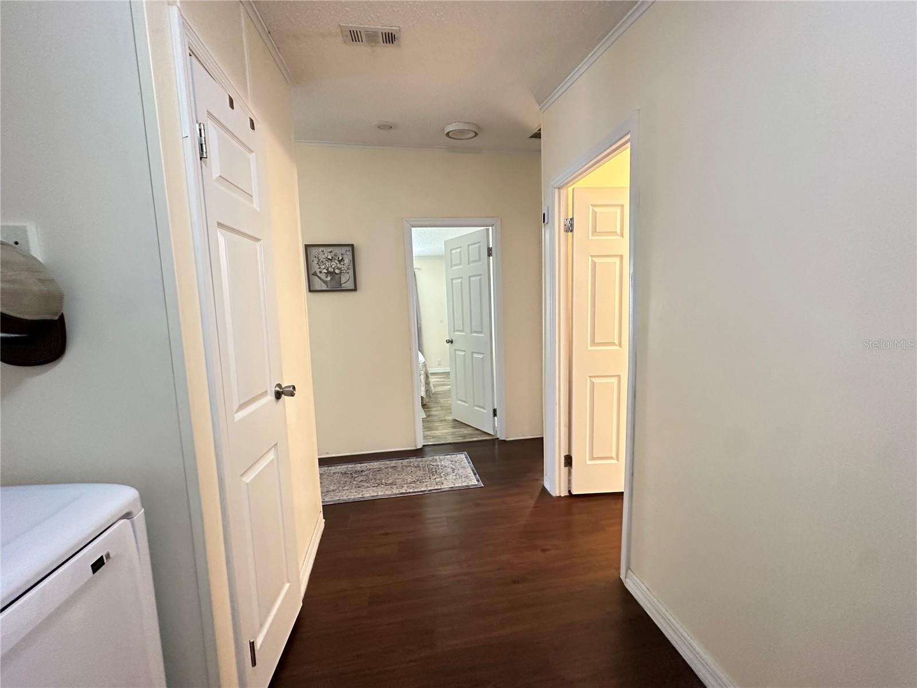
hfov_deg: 102.1
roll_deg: +1.3
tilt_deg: -5.6
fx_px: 371
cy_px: 344
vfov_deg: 85.7
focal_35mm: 14
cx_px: 458
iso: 500
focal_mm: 2.22
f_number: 2.2
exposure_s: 1/60
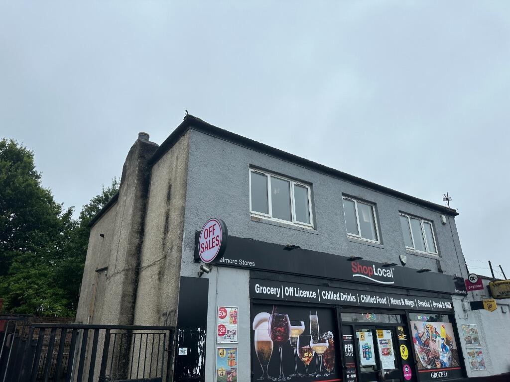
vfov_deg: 56.8
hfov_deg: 71.6
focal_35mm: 24
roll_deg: +0.4
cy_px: 191
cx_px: 255
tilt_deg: +22.3
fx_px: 354
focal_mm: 6.86
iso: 80
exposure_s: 1/1212
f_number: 1.78
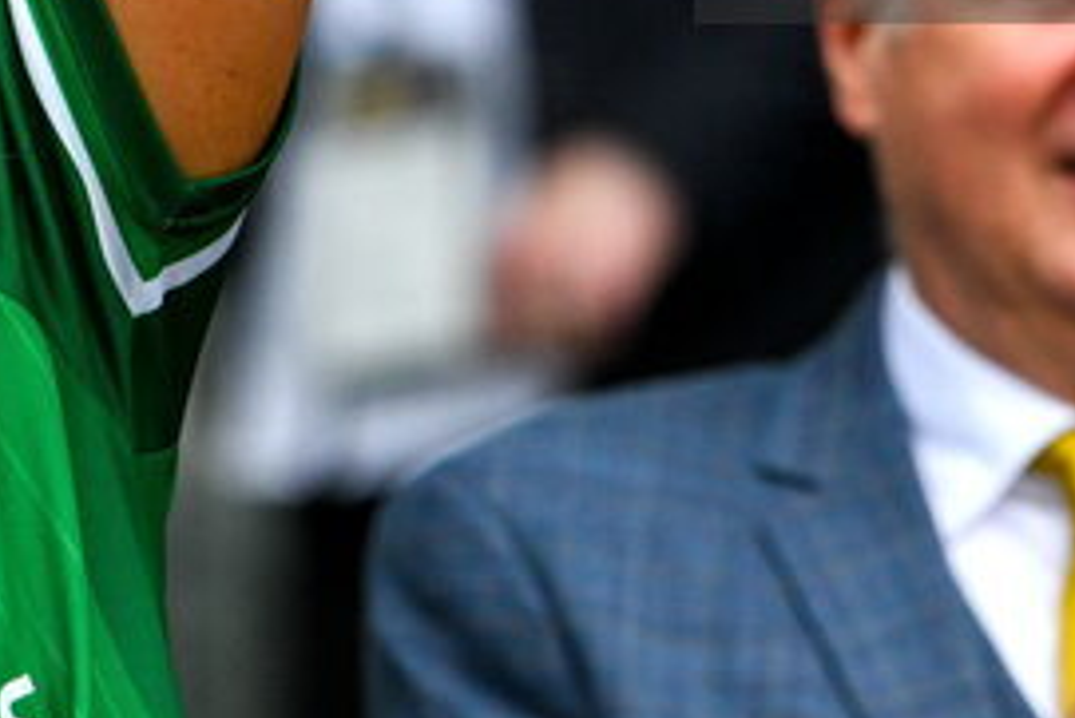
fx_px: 45082
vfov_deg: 0.9
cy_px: -543
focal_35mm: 1509
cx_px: 893
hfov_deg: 1.4
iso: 1600
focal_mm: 400
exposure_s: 1/2500
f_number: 5.6
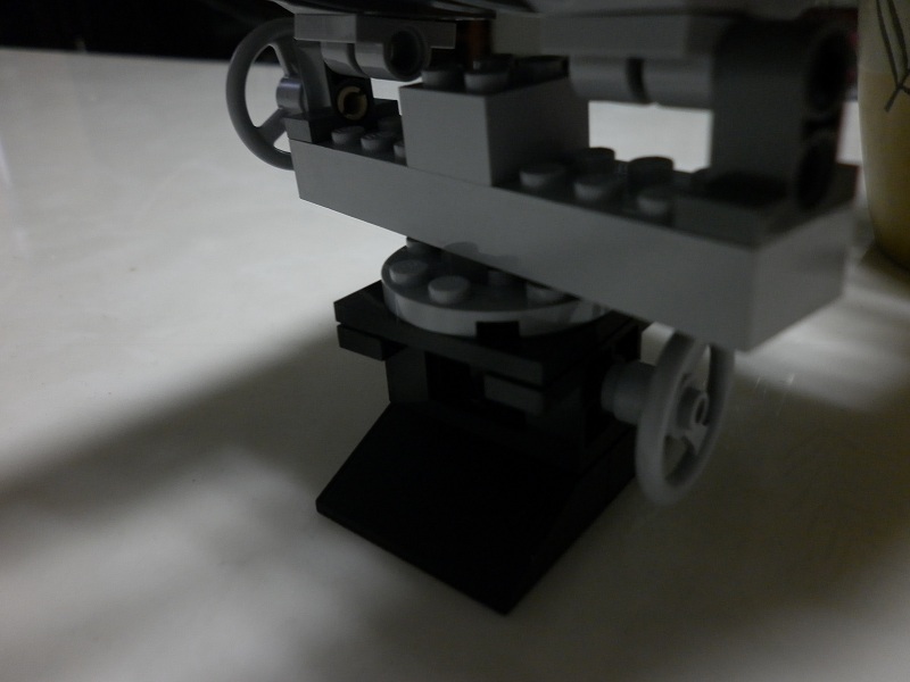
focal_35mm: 28
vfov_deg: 49.7
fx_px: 736
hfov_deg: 63.4
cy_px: 341
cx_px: 455
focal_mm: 5
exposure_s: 1/30
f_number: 2.8
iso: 200
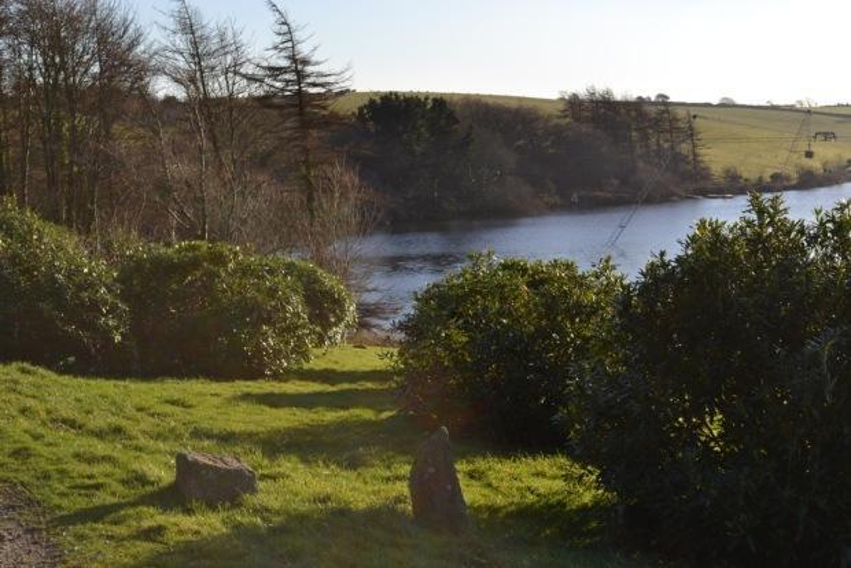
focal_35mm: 66
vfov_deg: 20.6
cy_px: 284
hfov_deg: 30.5
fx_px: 1561
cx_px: 426
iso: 100
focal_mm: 44
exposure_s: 1/200
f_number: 7.1
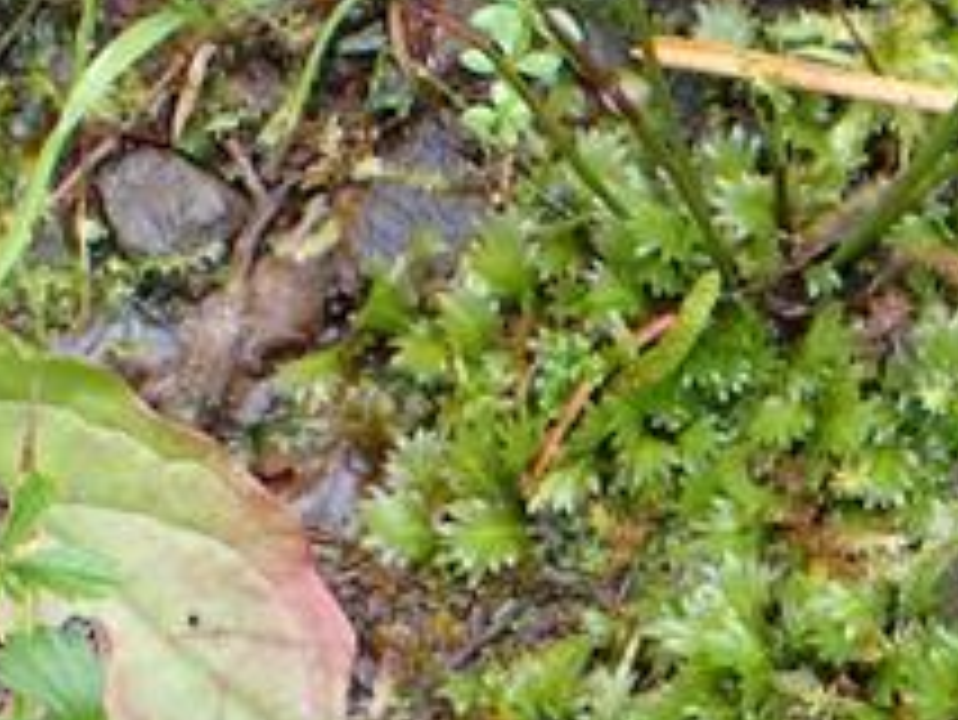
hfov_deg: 20.6
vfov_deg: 16.0
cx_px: 1091
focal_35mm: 90
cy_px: 760
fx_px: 2492
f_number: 2.3
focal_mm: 5.5
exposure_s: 1/125
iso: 320
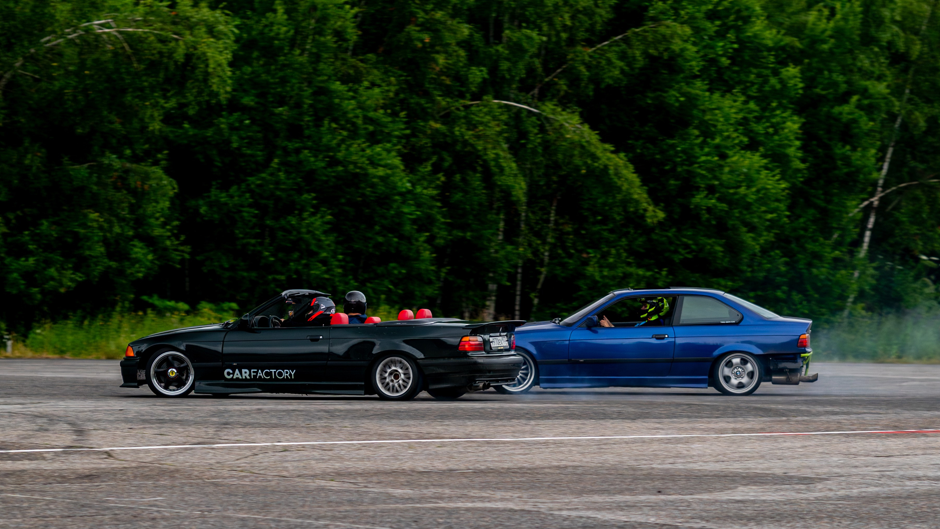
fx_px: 3714
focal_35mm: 149
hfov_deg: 14.4
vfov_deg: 8.1
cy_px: 334
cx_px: 580
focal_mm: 85
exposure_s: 1/250
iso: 640
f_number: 3.5
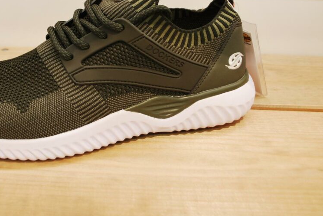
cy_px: 39
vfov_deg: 20.7
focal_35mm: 65
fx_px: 584
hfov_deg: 30.7
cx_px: 103
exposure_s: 1/30
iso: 220
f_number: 4.2
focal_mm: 24
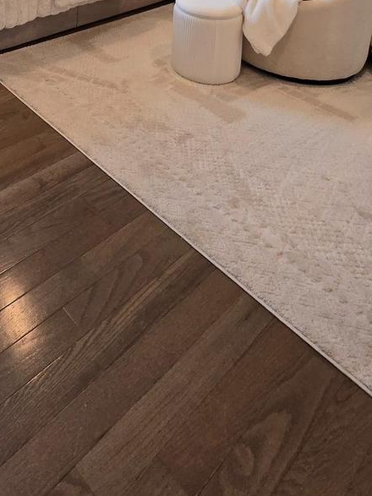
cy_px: -101
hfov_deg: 40.4
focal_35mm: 34
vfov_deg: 39.0
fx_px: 487
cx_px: 87
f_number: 2.2
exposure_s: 1/60
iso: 80
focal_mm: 1.7
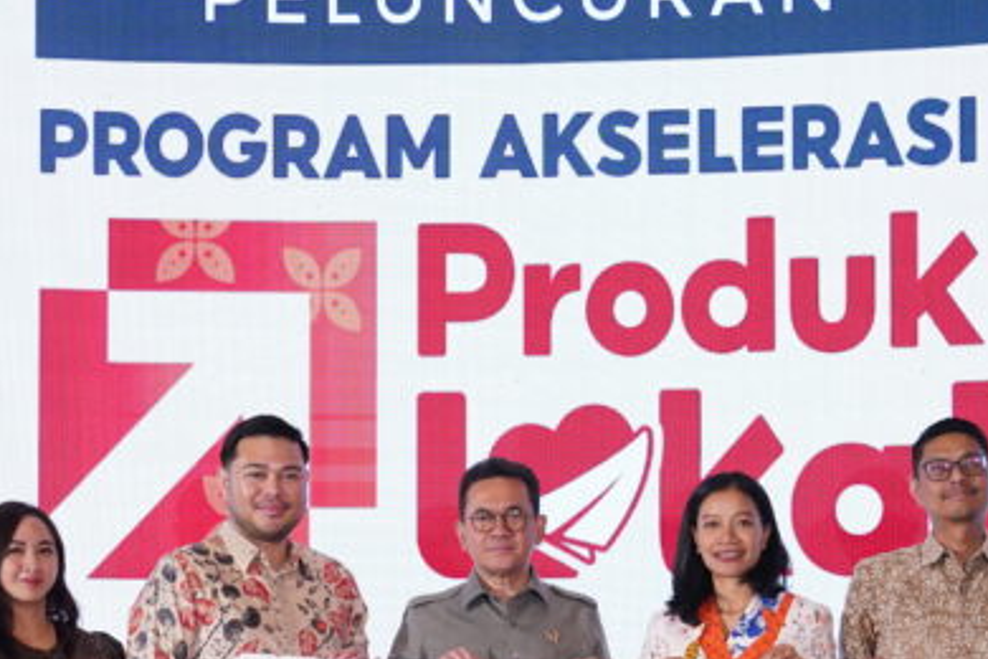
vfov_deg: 12.8
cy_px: 698
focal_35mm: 105
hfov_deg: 19.5
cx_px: 519
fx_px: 2881
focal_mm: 40
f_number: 3.5
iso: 1600
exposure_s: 1/200
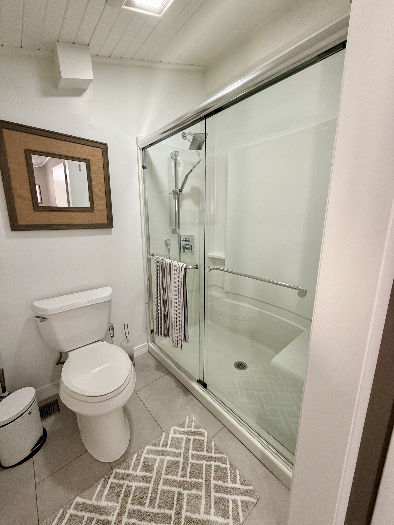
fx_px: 212
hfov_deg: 85.7
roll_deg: +0.2
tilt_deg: -12.2
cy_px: 262
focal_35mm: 14
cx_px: 197
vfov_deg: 102.1
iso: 400
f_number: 2.2
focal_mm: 2.22
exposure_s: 1/60
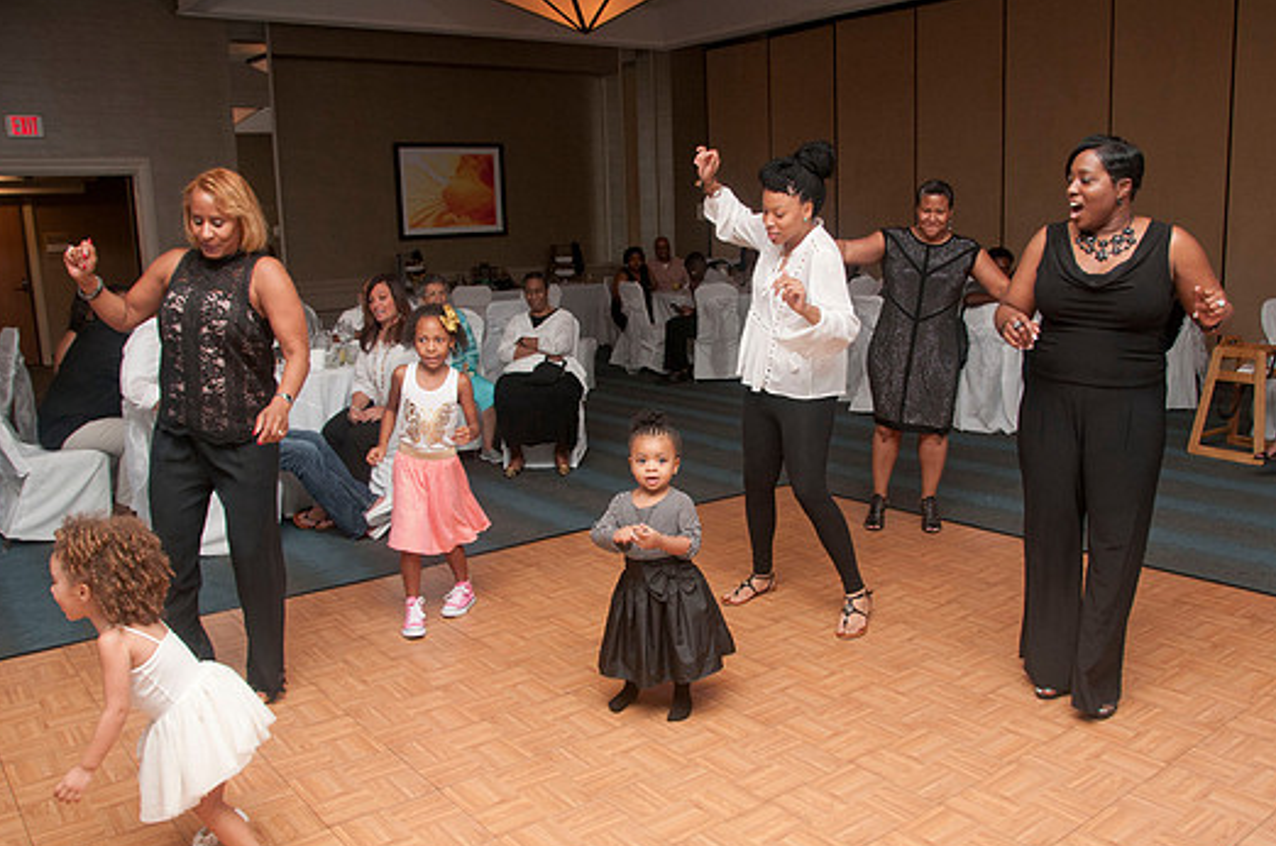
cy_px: 432
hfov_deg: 61.9
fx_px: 1061
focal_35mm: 30
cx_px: 692
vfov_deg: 43.4
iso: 400
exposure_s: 1/125
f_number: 5.6
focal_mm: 18
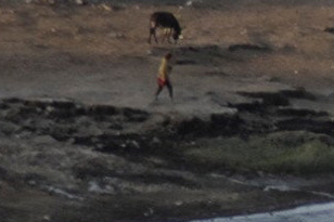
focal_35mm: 2337
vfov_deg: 0.6
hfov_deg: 0.9
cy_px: 23
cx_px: 704
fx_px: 21670
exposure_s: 1/1250
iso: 800
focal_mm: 300
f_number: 5.6
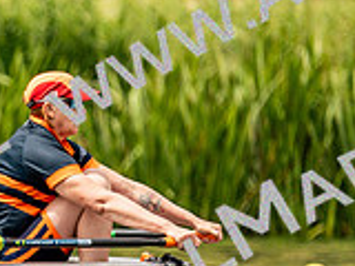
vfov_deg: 0.7
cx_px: -115
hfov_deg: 0.9
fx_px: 21475
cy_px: 163
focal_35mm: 2094
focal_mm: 600
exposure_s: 1/2000
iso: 320
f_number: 6.3
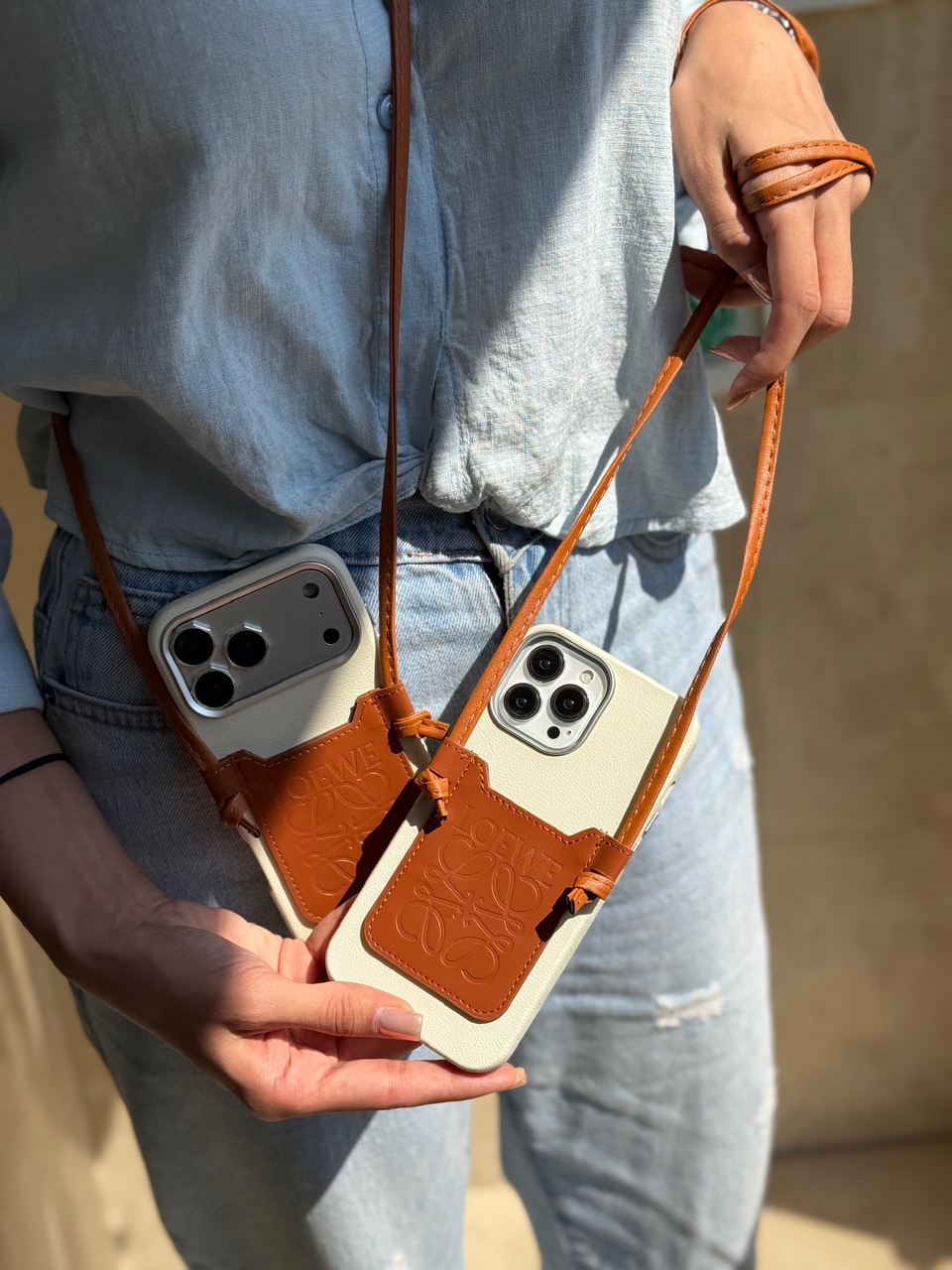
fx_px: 1760
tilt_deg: -29.7
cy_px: 635
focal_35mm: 48
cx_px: 476
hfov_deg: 30.3
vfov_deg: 39.7
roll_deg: +5.0
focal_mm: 6.76
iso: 80
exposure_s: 1/6024
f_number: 1.78
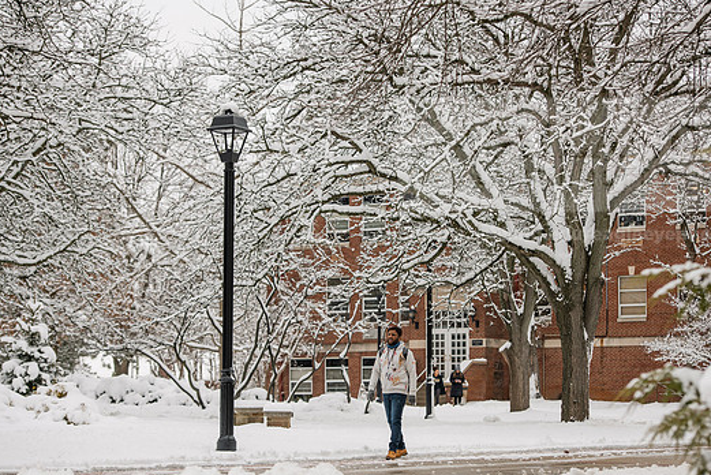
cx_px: 356
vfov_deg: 12.6
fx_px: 2154
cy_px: 263
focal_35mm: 109
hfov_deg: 18.7
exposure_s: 1/400
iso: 64
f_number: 4
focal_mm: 98
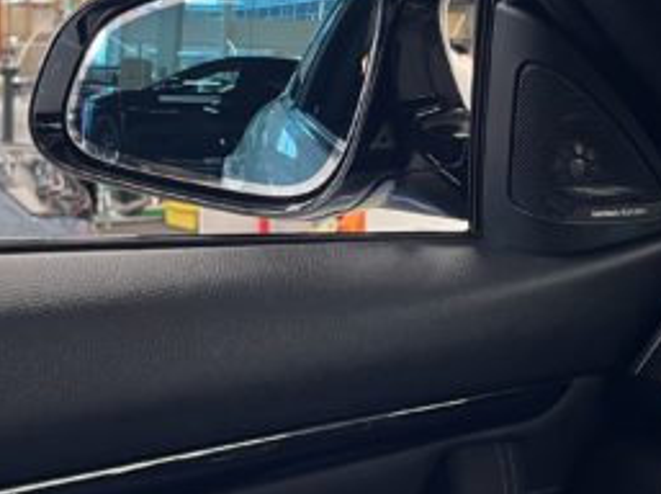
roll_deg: -2.5
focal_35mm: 75
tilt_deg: -3.0
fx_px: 1430
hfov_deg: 25.9
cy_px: 107
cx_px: 414
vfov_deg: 19.4
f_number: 1.6
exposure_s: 1/58
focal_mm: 5.1
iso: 100
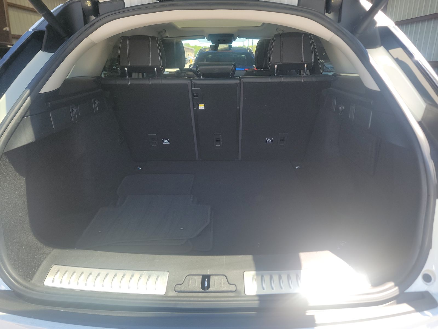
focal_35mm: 24
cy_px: 164
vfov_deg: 56.8
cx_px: 219
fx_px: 304
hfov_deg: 71.6
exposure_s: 1/119
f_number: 1.8
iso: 61
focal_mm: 6.7
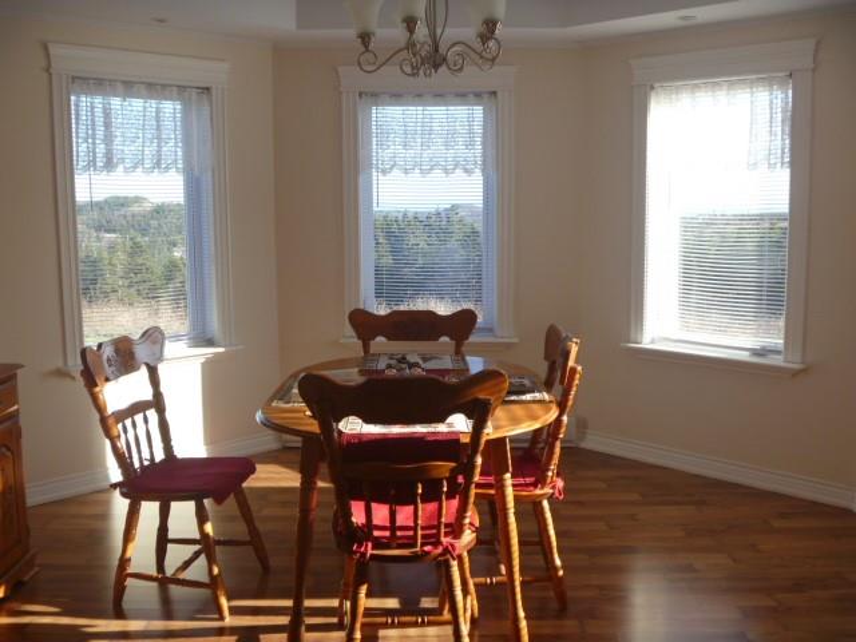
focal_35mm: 35
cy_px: 321
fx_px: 865
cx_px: 428
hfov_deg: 52.6
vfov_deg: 40.7
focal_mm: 6.3
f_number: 3.5
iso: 80
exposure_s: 1/100
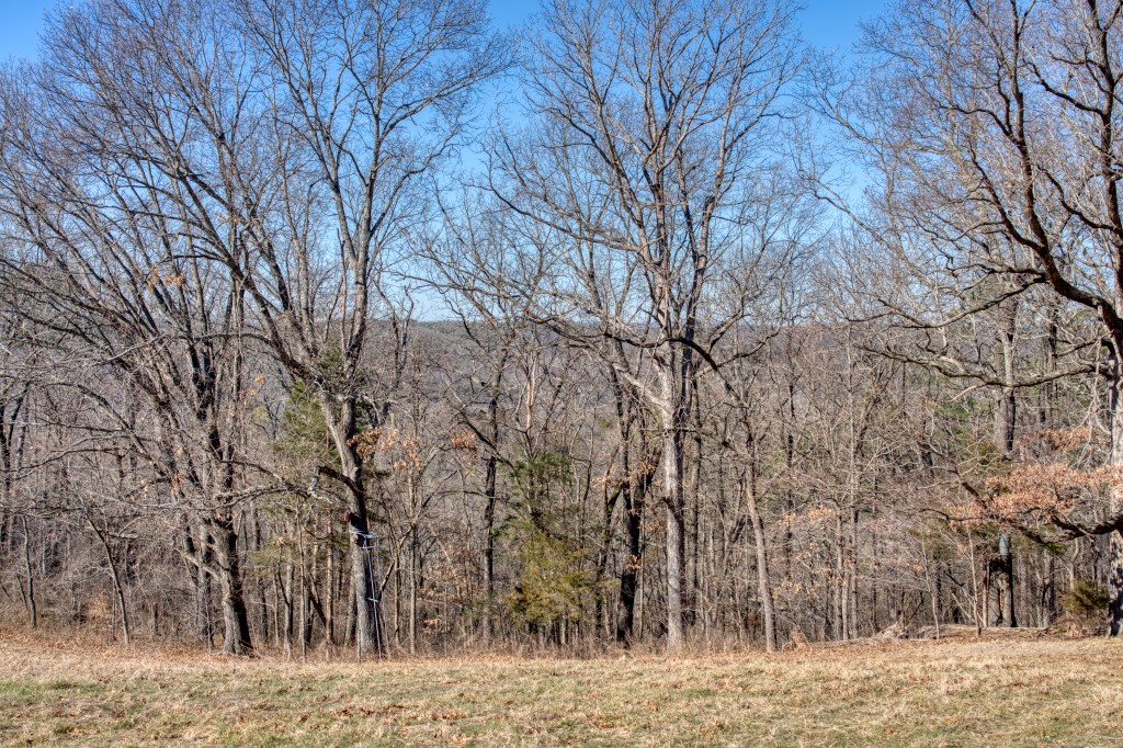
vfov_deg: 33.4
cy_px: 374
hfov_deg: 48.5
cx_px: 562
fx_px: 1247
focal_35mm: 40
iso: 100
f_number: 5
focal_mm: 40
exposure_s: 1/80
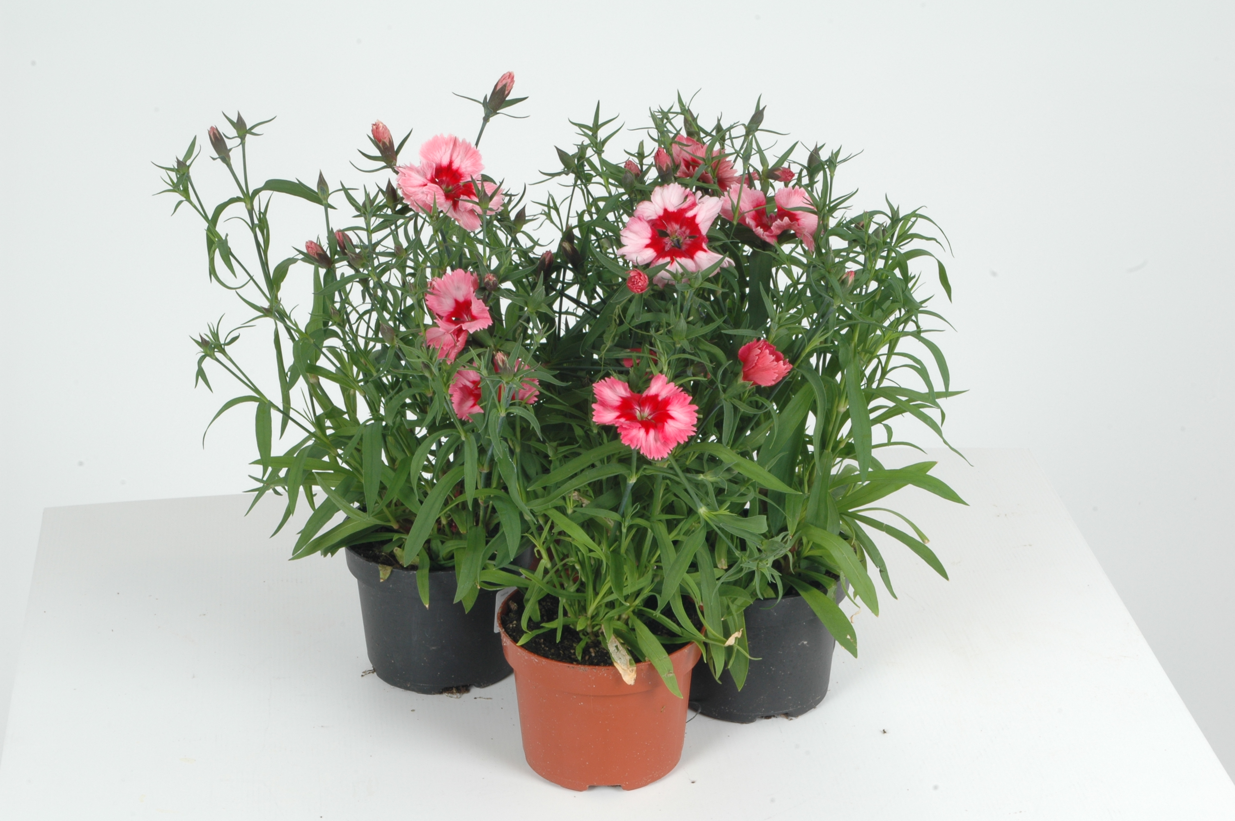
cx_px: 618
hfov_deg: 24.2
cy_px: 410
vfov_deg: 16.2
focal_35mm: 84
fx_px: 2879
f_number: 18
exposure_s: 1/125
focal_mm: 56
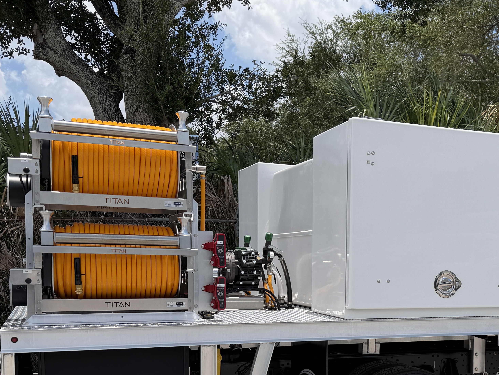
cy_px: 308
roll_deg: +1.1
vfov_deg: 30.0
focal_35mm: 47
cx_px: 373
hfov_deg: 39.4
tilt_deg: -5.4
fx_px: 678
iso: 80
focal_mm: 6.76
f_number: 1.78
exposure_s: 1/5714
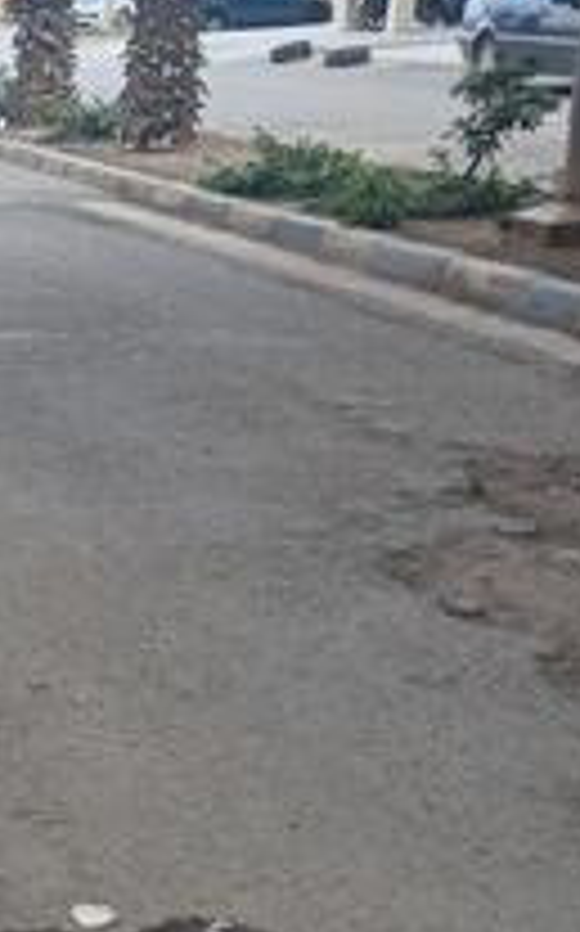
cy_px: 889
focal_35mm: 87
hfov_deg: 12.4
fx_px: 2205
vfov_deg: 23.0
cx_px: -733
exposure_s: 1/101
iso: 20
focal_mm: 3.98
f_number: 1.8
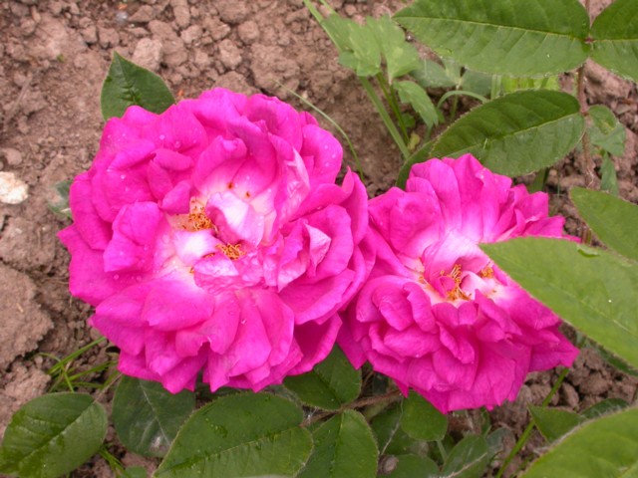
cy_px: 239
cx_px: 319
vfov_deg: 25.7
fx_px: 1051
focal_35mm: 57
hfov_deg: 33.8
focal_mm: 11.8
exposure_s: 1/138
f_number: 6.1
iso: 100
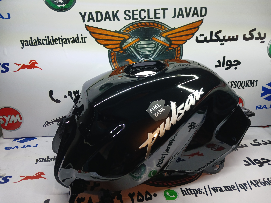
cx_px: 136
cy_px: 102
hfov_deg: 65.3
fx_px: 211
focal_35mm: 27
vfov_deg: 51.4
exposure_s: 1/50
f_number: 1.8
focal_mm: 4
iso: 100
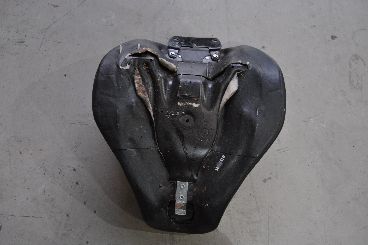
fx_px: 368
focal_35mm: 36
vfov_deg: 36.8
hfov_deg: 53.2
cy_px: 122
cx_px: 184
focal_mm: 24
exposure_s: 1/60
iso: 560
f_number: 4
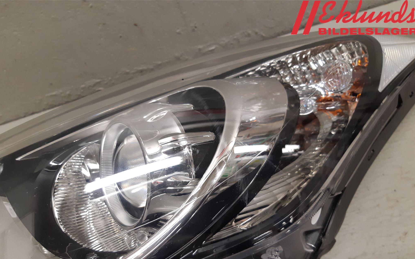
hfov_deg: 66.5
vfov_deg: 44.3
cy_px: 158
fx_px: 317
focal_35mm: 28
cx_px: 206
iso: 100
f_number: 1.7
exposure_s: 1/50
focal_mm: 3.93
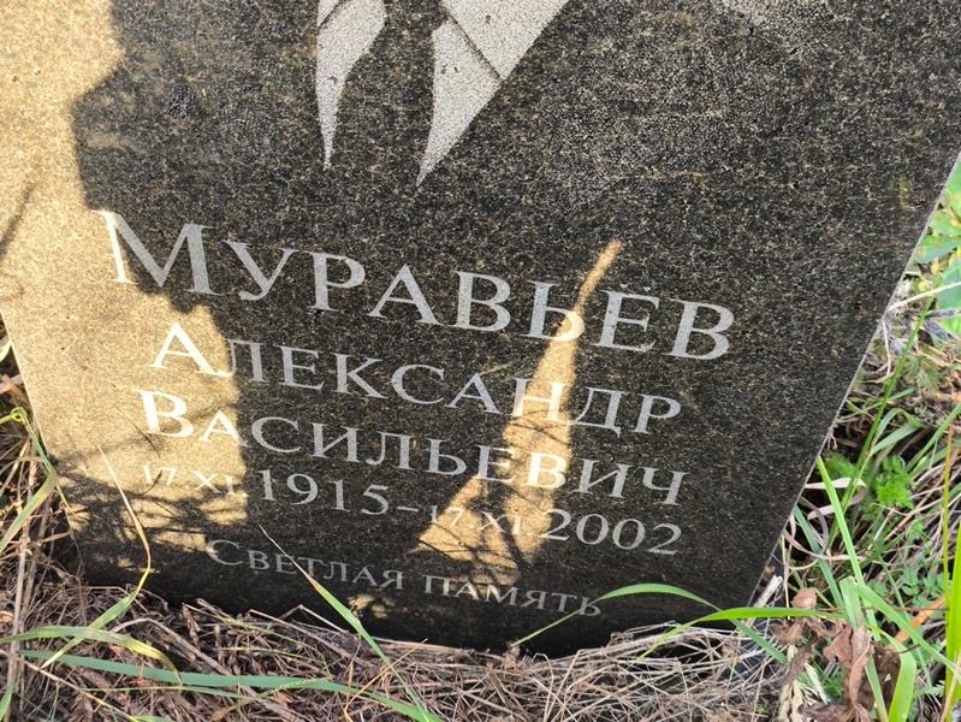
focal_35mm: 50
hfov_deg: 38.2
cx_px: 480
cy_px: 361
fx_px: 1389
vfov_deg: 29.1
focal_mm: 4.71
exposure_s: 1/60
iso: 80
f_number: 1.7
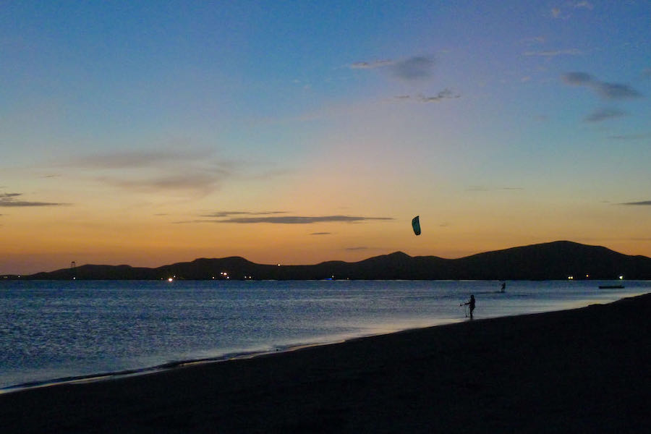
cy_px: 217
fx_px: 995
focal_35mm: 55
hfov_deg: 36.2
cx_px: 326
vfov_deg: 24.6
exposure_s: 1/30
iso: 800
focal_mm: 11.7
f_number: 2.8
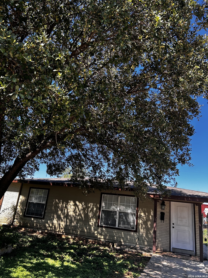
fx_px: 208
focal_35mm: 26
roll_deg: -7.9
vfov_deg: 67.3
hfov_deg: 53.1
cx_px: 104
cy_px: 139
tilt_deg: +20.3
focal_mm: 5.7
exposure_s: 1/558
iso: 50
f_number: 1.5
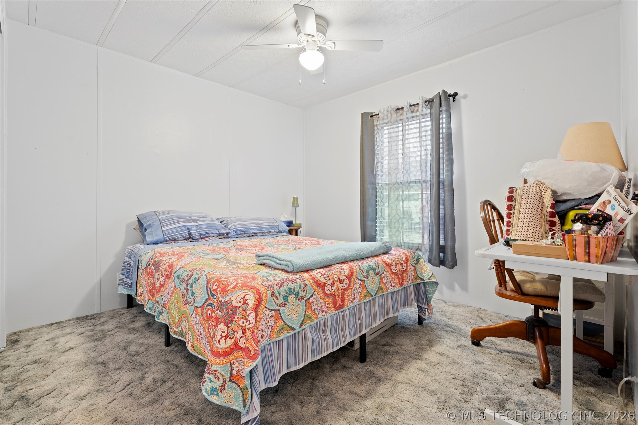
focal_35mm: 16
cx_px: 319
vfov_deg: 73.7
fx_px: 284
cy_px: 212
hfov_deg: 96.7
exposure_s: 3.2
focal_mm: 16
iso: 160
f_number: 8
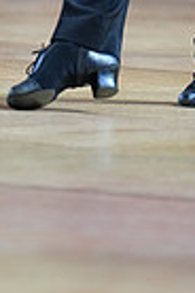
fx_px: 6313
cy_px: -278
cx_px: 31
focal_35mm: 777
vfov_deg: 2.6
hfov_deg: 1.8
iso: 2000
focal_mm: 185
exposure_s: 1/400
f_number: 2.8
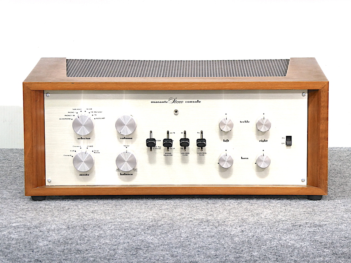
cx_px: 176
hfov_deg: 13.8
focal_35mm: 143
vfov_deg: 10.4
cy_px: 132
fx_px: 1450
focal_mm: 25.6
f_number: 5.4
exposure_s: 1/6
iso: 200
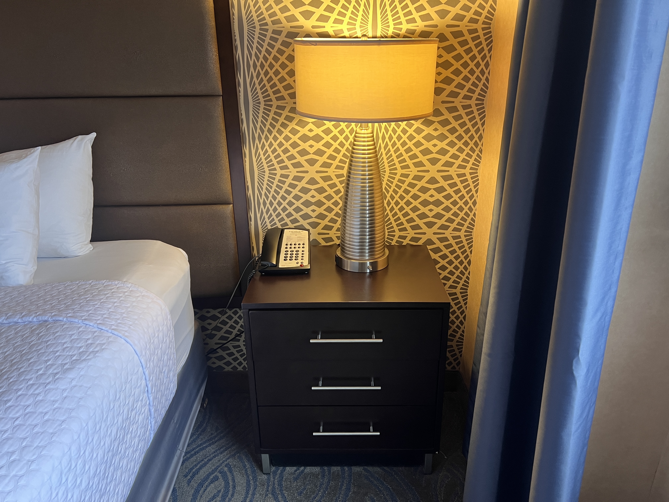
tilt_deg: -20.3
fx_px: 502
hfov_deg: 67.3
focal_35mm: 26
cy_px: 251
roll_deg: +1.0
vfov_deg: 53.1
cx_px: 334
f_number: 1.5
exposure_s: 1/60
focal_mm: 5.7
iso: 160
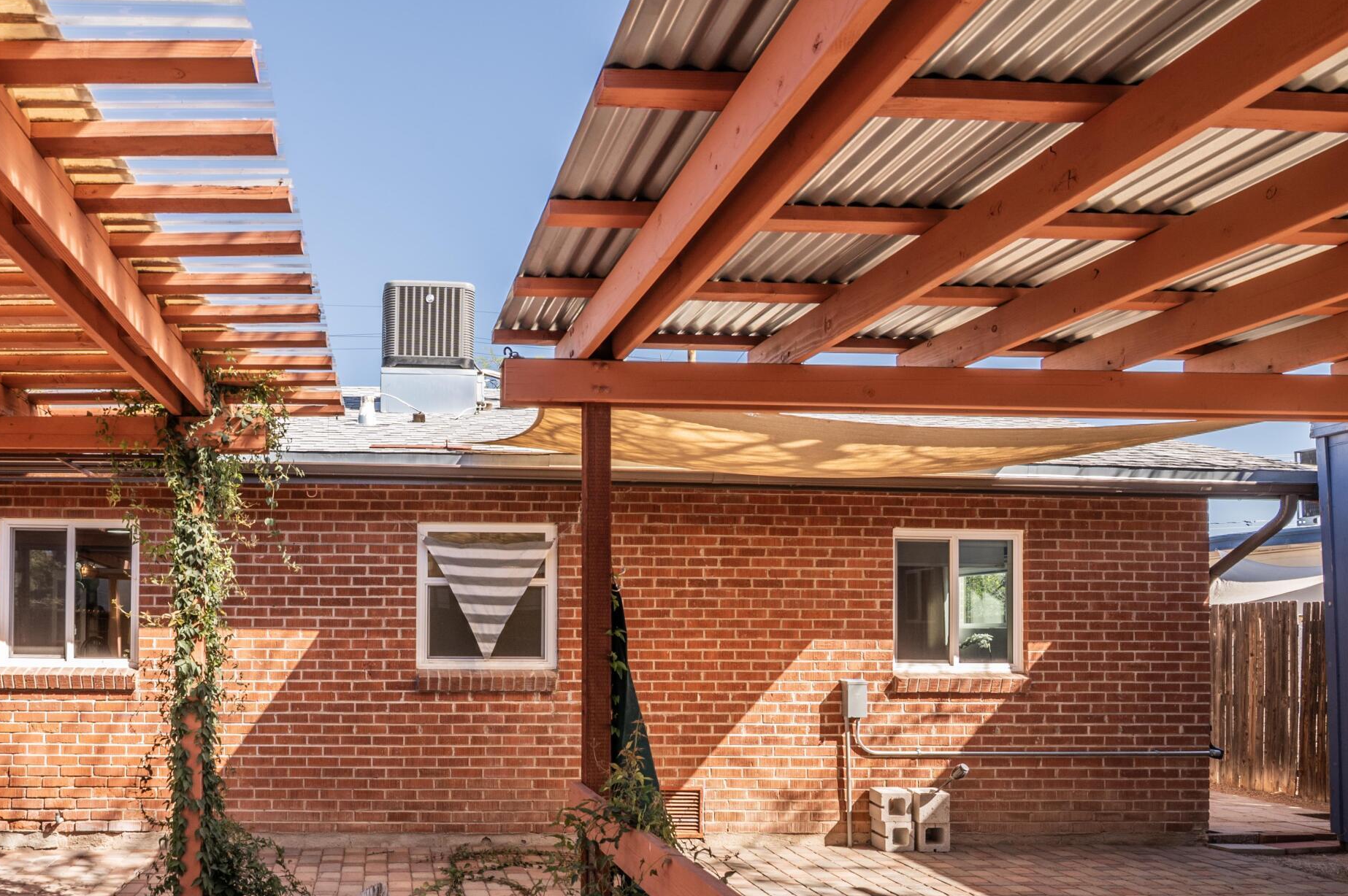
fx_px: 973
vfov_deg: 48.5
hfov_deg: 66.6
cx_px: 399
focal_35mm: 26
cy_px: 609
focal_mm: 16
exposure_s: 1/40
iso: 100
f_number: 14
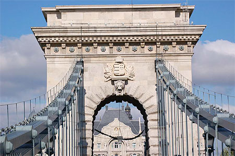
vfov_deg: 12.2
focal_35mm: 112
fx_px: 734
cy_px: 78
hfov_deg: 18.2
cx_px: 118
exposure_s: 1/2000
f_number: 11
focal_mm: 75
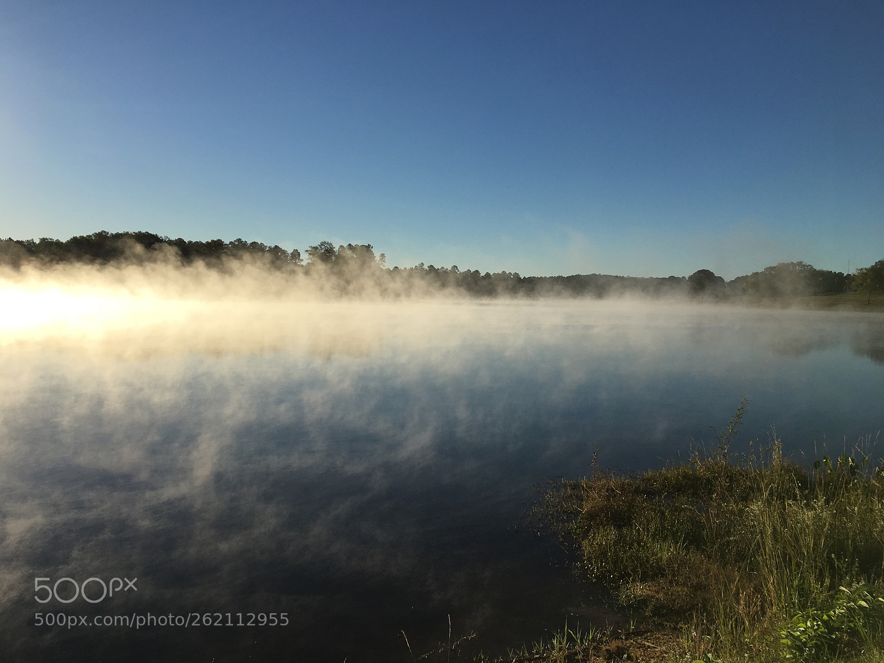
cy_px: 332
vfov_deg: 48.2
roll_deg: -1.4
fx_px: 741
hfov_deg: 61.7
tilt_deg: -2.5
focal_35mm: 29
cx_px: 442
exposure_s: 1/2959
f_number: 2.2
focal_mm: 4.15
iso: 25
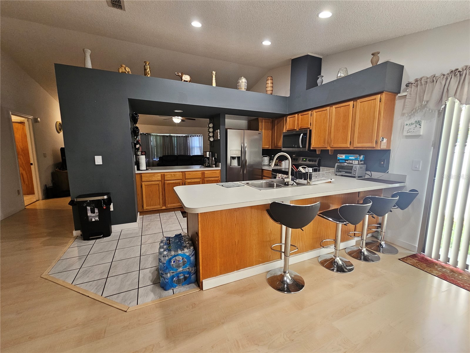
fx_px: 177
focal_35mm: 13
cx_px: 235
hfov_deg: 106.2
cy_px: 176
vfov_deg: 89.9
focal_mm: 2.2
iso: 200
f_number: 2.2
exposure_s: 1/60
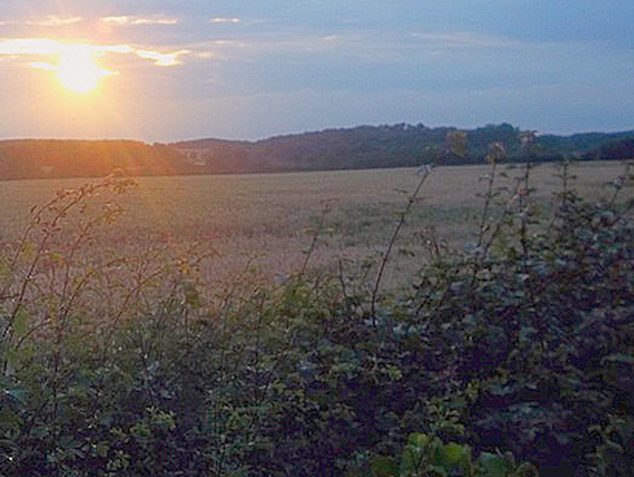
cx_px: 59
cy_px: 80
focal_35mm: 70
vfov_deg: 20.7
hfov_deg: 26.8
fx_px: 1283
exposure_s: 1/250
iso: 80
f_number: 3.1
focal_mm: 6.5
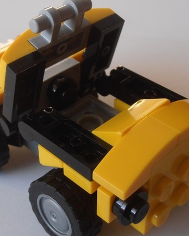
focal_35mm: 72
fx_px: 503
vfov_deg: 26.4
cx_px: 86
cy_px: 123
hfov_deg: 21.3
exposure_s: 1/40
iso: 100
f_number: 3.9
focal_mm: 6.61
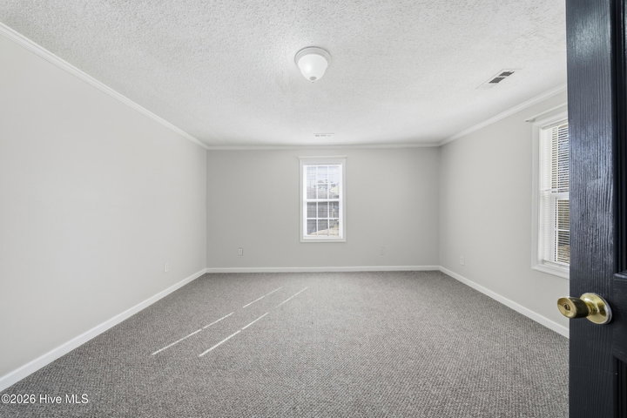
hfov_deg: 112.6
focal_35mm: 12
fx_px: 209
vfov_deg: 90.0
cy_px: 209
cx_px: 314
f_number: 8
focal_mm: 12
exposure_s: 1/160
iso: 250
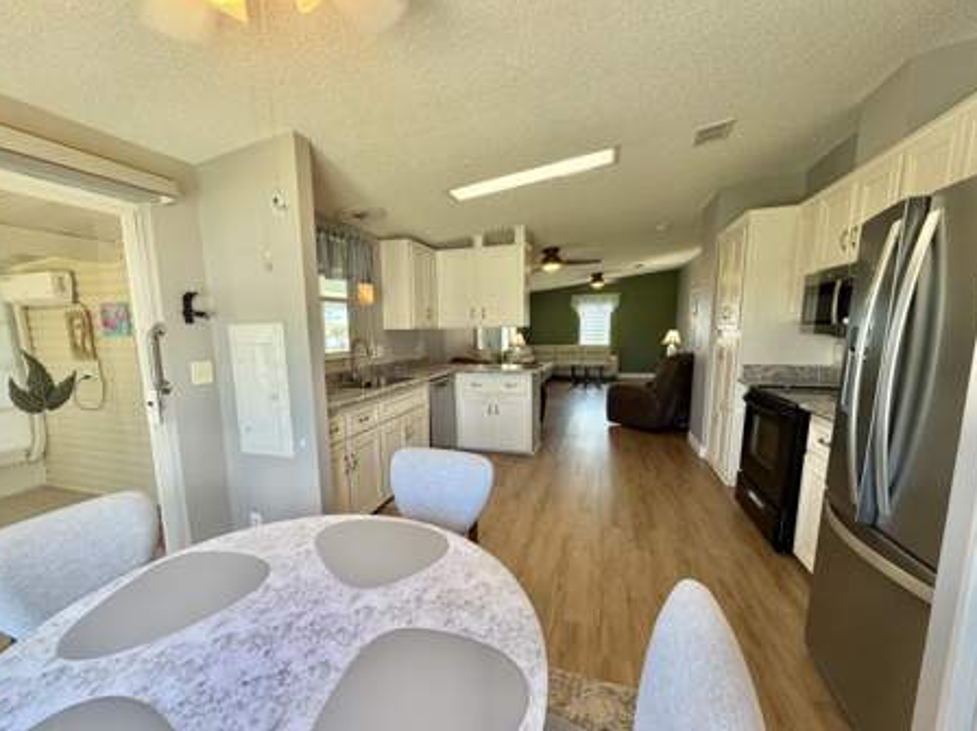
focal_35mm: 15
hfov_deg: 98.2
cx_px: 465
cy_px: 390
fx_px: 423
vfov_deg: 81.5
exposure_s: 1/120
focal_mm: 2.22
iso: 160
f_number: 2.2
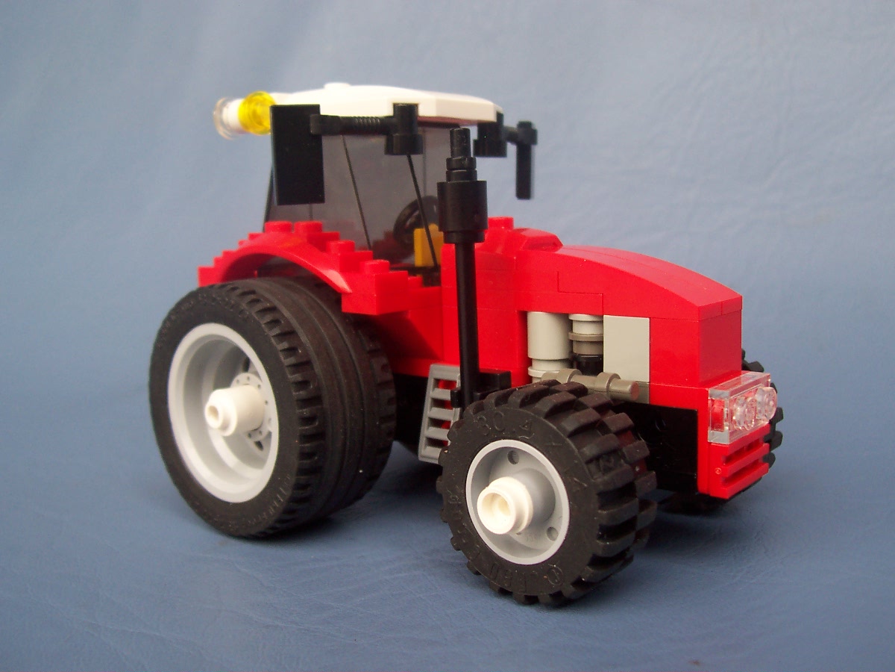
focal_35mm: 37
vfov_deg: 38.7
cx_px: 448
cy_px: 336
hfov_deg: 50.1
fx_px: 957
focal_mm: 5.6
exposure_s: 1/45
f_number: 2.8
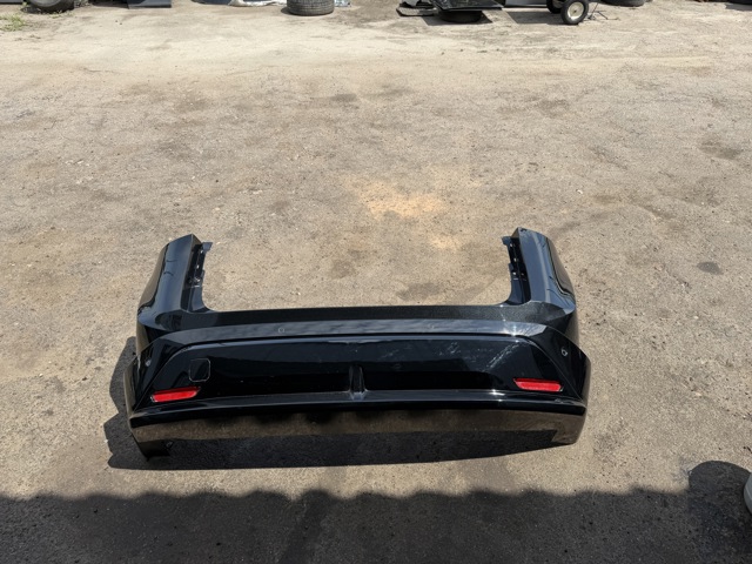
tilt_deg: -37.0
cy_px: 282
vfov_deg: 56.8
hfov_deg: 71.6
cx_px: 376
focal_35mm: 24
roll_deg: +2.7
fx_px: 521
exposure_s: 1/3145
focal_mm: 6.76
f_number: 1.78
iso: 80
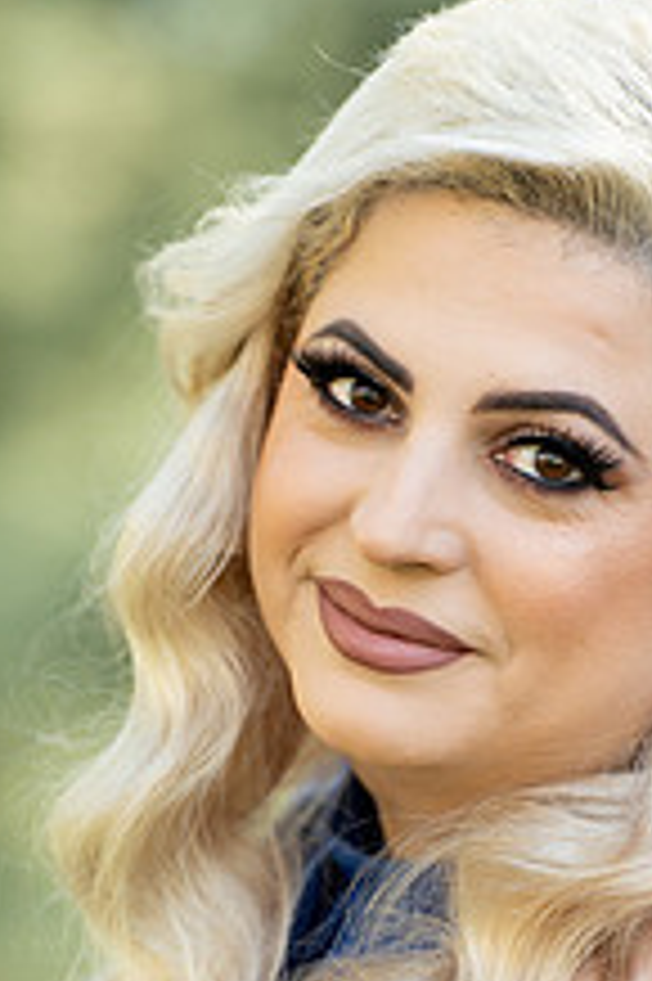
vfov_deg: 5.5
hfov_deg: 3.7
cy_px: 806
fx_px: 10121
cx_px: 396
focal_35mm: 372
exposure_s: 1/320
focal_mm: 180
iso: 400
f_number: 2.8
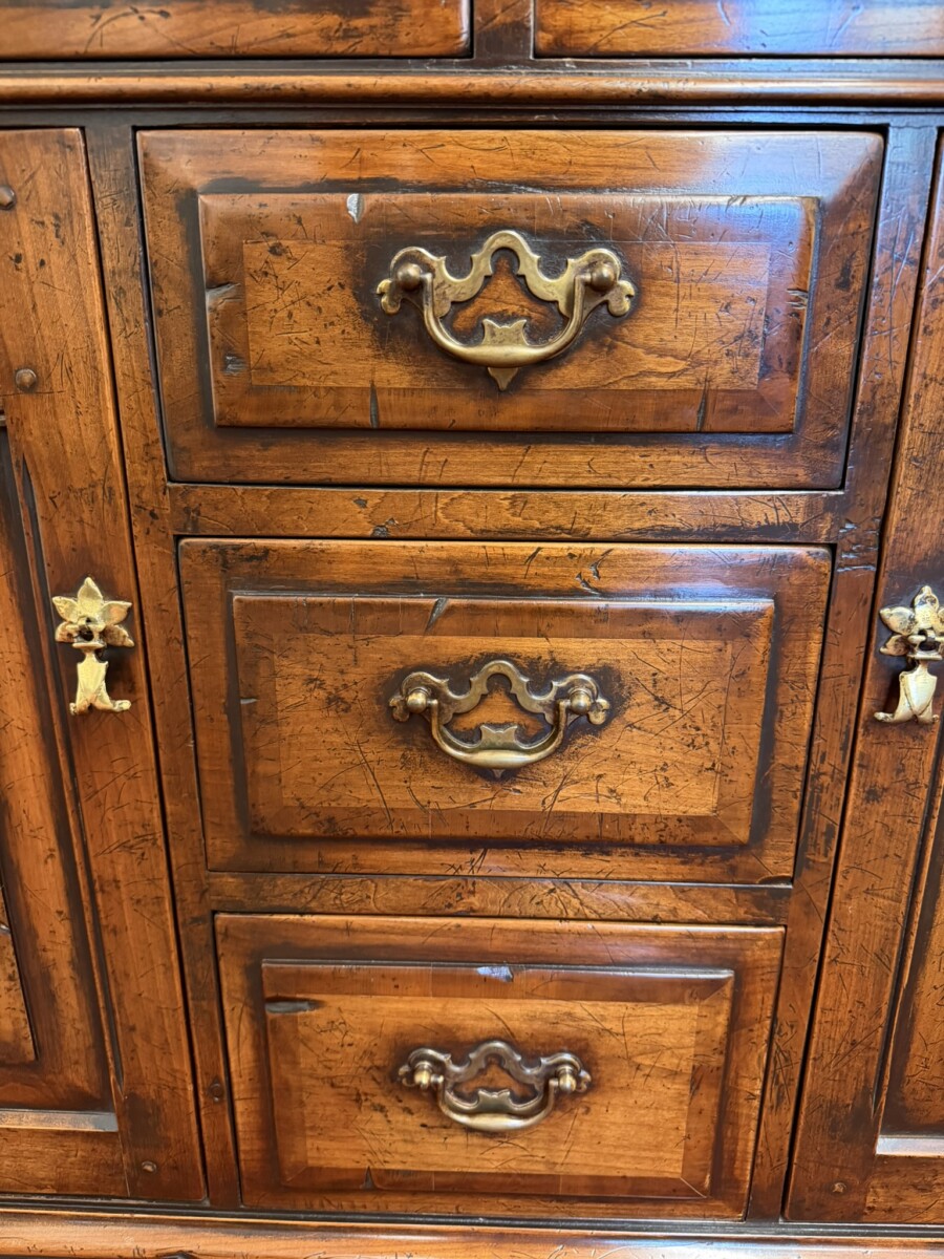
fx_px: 873
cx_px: 472
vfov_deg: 71.6
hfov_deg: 56.8
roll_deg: -0.5
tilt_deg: -18.4
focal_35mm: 24
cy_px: 630
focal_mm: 6.76
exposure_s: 1/33
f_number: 1.78
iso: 640
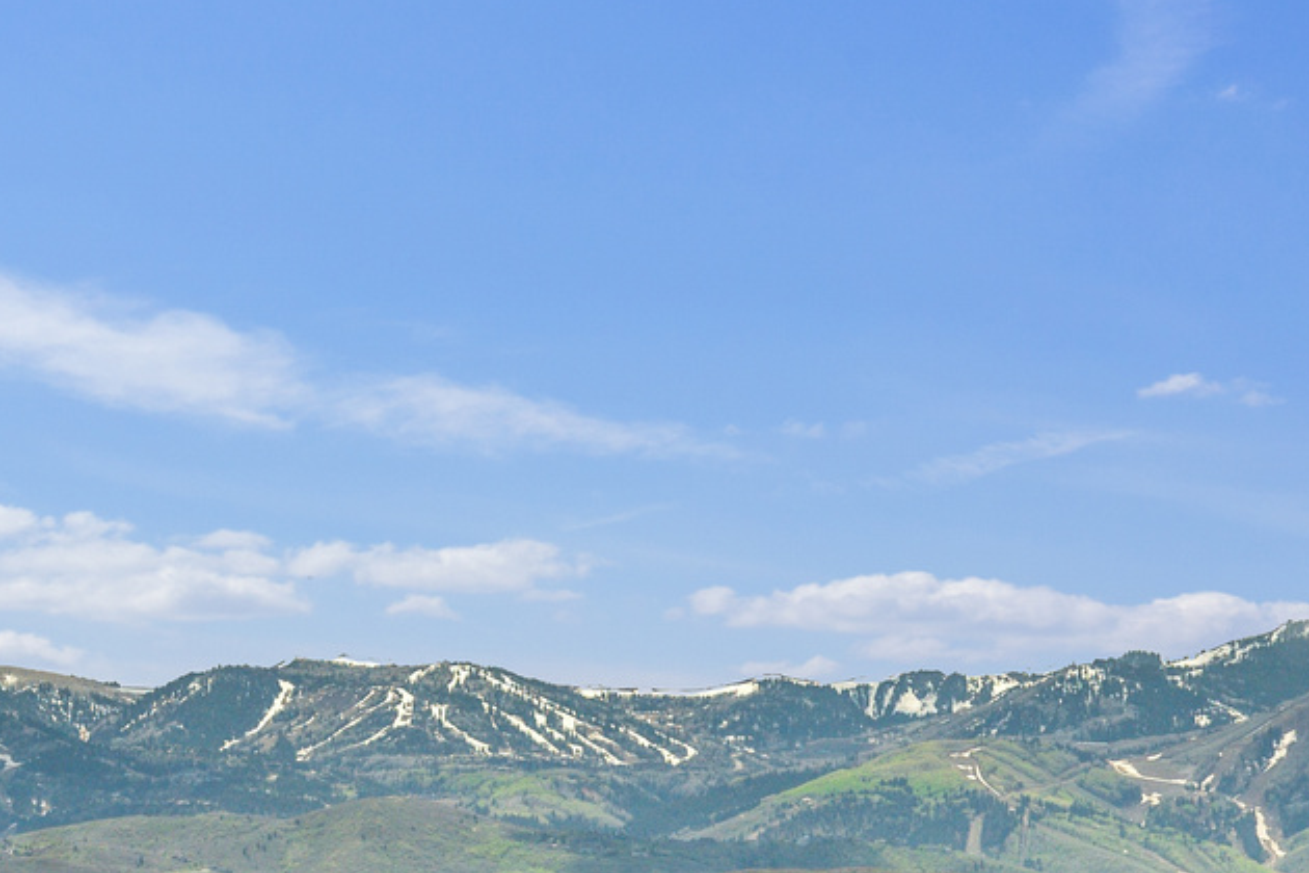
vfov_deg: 7.5
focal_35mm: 183
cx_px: 341
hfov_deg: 11.2
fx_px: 6654
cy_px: 642
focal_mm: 75
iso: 640
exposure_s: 1/640
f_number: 8
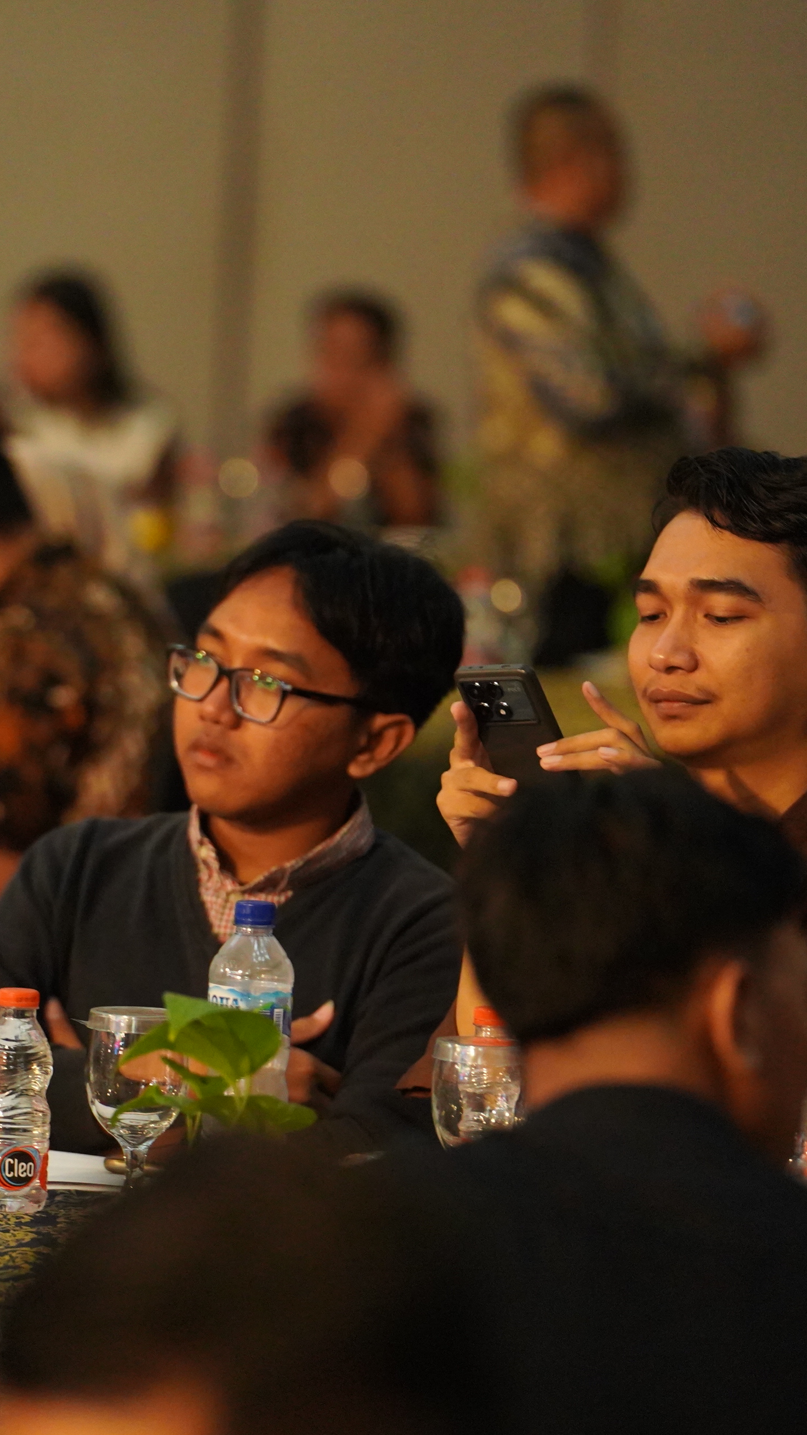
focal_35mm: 243
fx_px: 9243
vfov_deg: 8.9
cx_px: 184
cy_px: 719
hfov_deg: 5.0
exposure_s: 1/200
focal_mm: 154
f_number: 2.8
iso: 6400
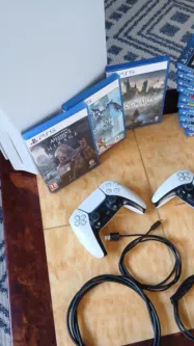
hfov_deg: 34.5
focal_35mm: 34
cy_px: 196
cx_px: 115
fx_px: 311
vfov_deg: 57.8
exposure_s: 1/50
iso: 250
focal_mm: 3.98
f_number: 1.8
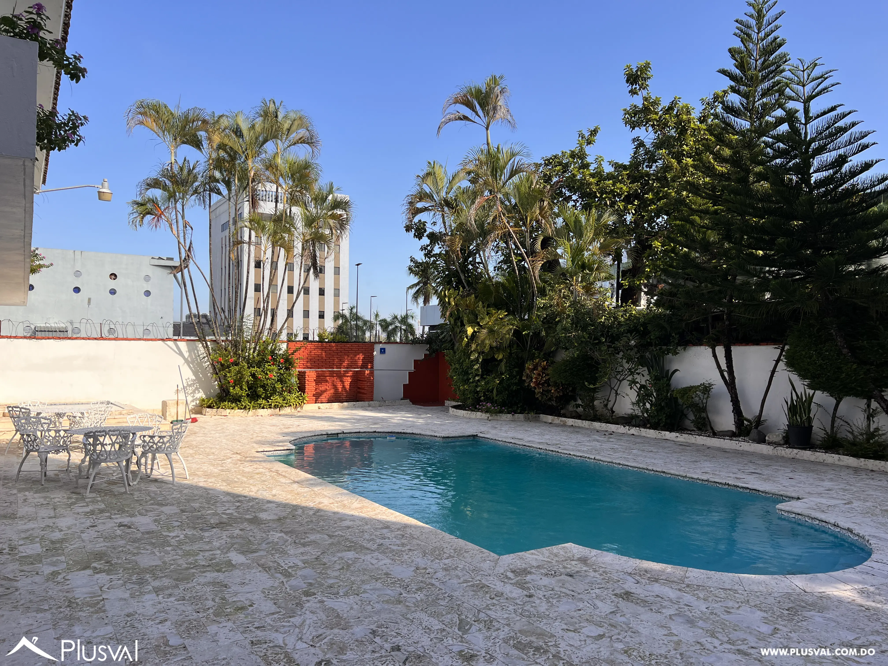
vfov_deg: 53.1
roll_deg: -0.5
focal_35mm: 26
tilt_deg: +2.6
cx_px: 444
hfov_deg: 67.3
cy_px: 333
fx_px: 667
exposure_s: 1/2208
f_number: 1.5
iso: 50
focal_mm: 5.7
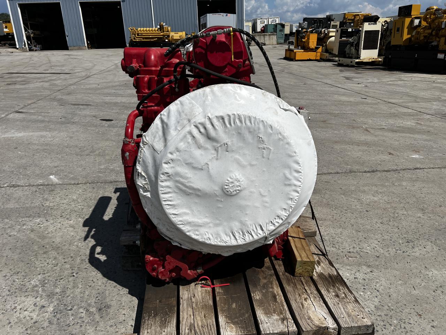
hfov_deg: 67.3
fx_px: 335
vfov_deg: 53.1
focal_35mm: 26
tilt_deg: -20.5
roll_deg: +1.4
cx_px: 223
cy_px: 168
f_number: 1.5
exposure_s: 1/10309
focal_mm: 5.7
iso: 50
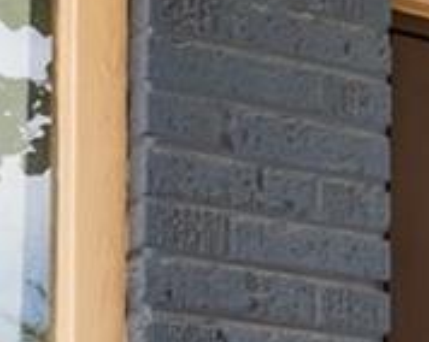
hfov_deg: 7.0
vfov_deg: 8.5
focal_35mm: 177
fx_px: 2245
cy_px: 552
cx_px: 1887
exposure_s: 1/40
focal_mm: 21
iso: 160
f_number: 8
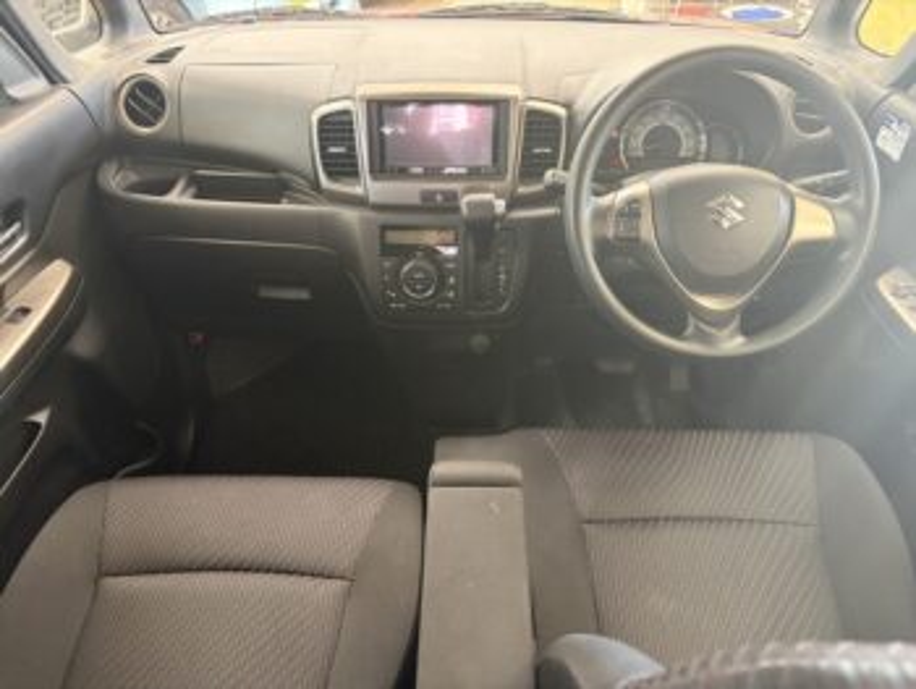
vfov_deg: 53.1
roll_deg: +0.9
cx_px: 458
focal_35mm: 26
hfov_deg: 67.3
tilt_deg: -37.5
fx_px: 688
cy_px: 344
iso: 400
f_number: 1.6
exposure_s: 1/50
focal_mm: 5.96
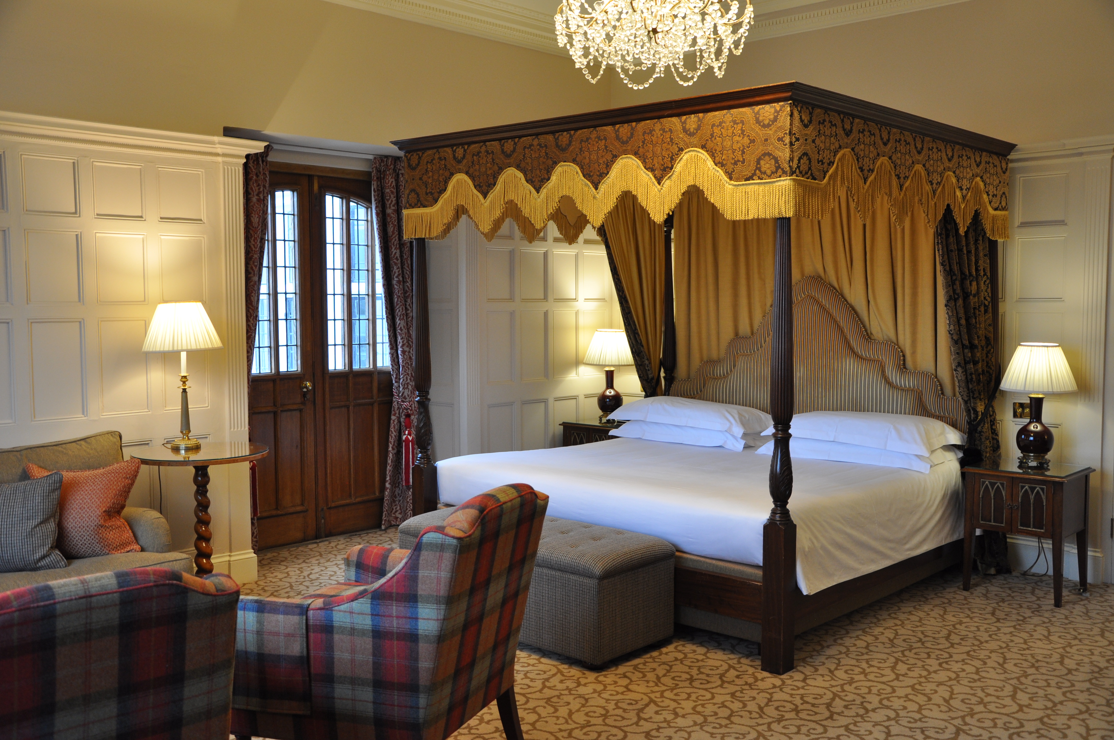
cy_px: 370
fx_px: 1113
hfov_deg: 53.2
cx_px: 557
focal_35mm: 36
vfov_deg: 36.8
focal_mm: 24
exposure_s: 1/20
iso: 400
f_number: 4.5
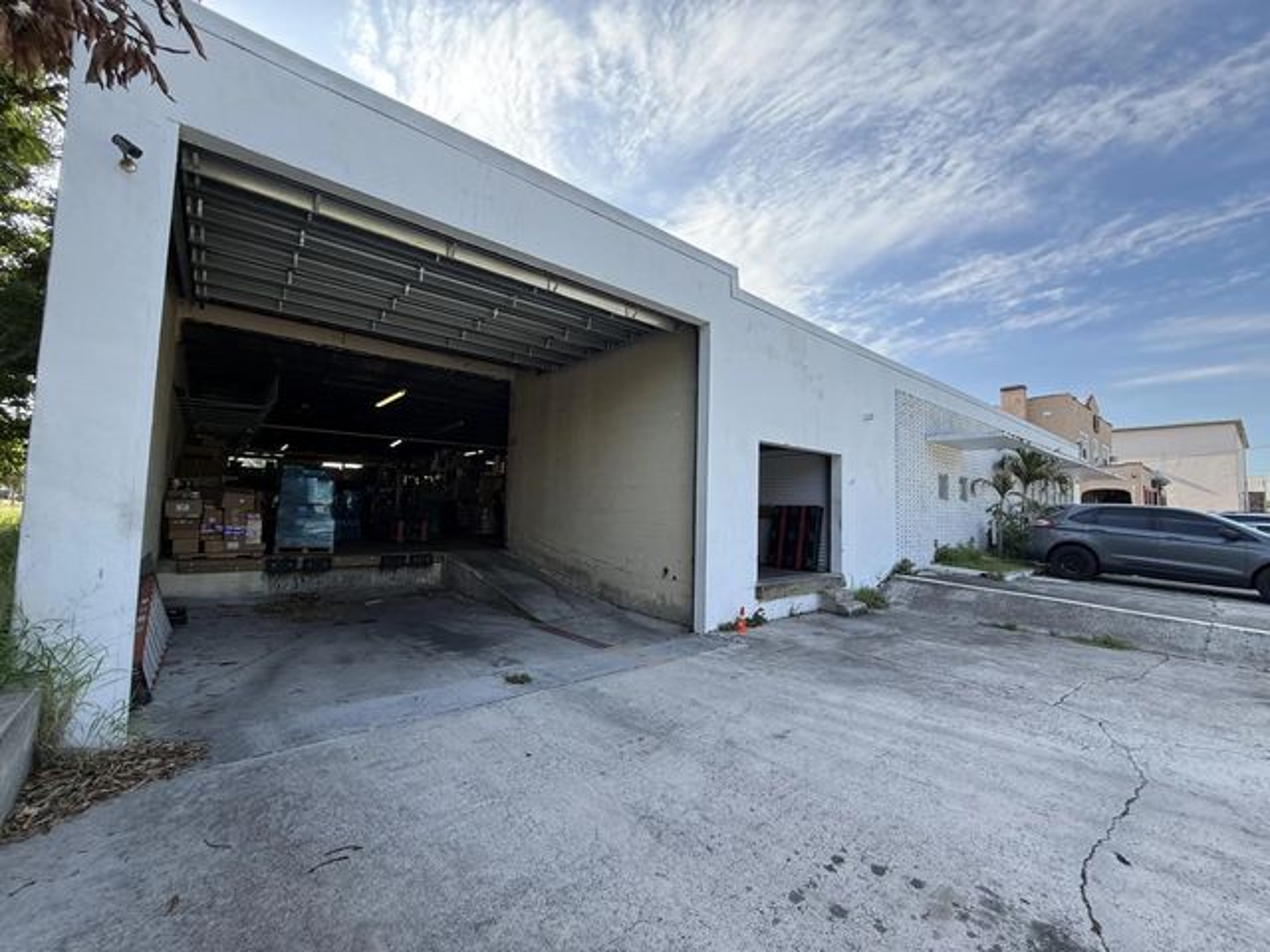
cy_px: 476
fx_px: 514
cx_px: 635
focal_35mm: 14
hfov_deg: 102.1
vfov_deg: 85.7
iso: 50
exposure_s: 1/475
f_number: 2.2
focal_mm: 2.22
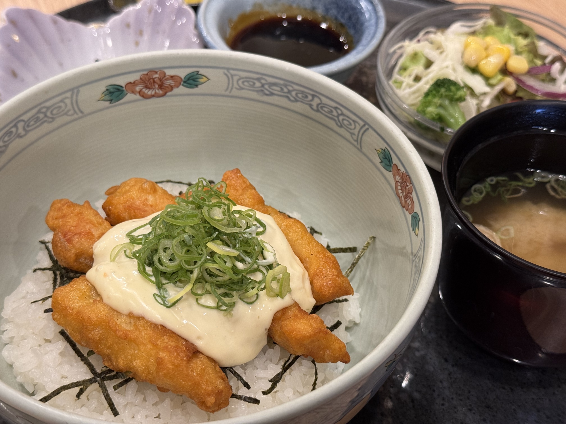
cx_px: 283
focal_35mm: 48
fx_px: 785
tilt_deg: -46.9
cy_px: 212
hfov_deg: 39.7
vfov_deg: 30.3
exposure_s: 1/60
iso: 125
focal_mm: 6.76
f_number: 1.78
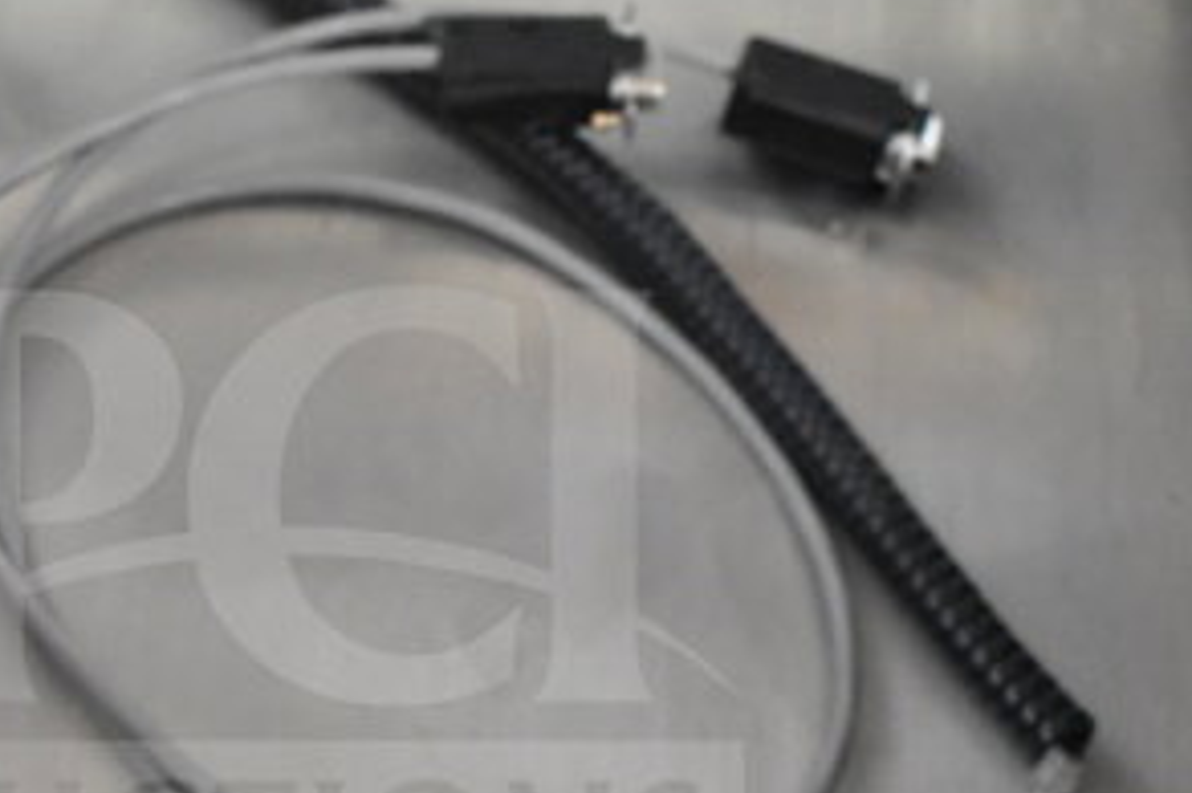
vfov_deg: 18.0
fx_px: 2482
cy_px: 612
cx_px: 285
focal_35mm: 75
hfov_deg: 26.6
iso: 5600
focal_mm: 24
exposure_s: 1/40
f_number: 3.8
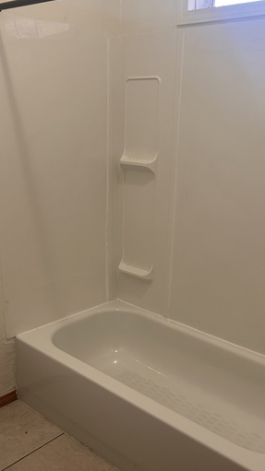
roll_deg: -2.0
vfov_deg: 53.9
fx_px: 463
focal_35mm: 37
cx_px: 123
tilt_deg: -18.2
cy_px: 264
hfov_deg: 31.9
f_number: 1.5
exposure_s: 1/60
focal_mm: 5.7
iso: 125
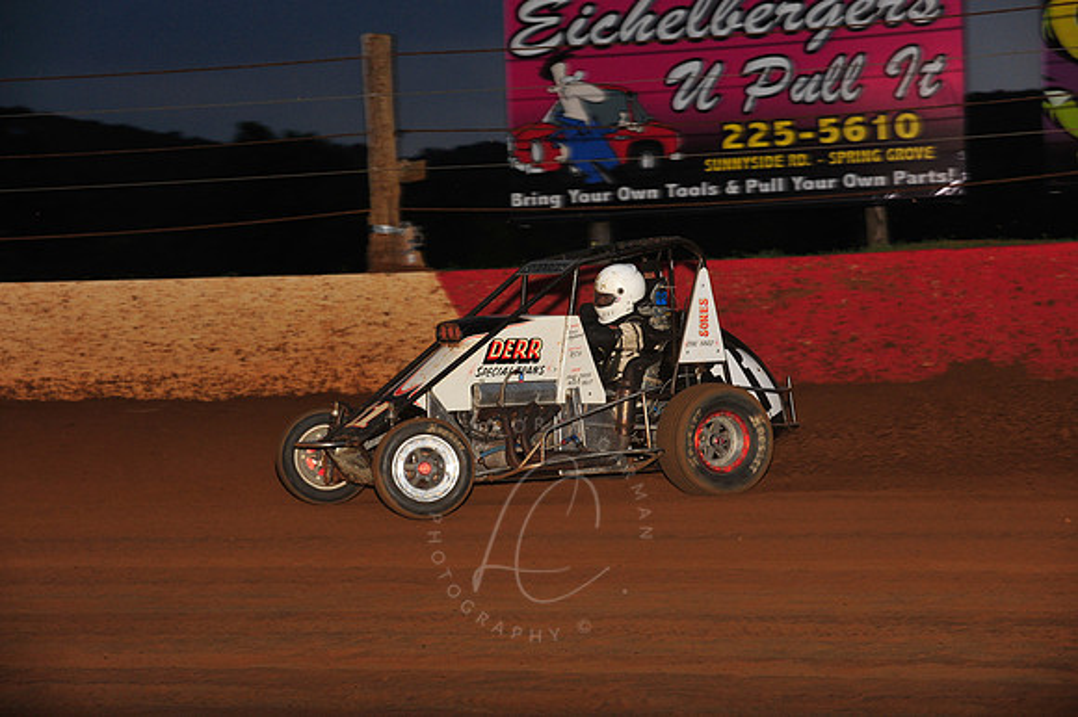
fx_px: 3741
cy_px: 358
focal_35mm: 125
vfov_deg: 11.0
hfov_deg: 16.4
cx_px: 539
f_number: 7.1
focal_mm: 125
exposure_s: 1/320
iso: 1000
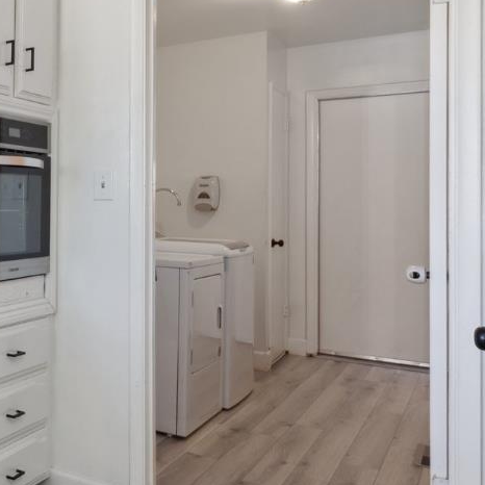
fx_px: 650
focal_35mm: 41
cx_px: -250
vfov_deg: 40.8
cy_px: 209
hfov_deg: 27.5
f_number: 8
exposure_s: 1/4
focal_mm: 10
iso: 100
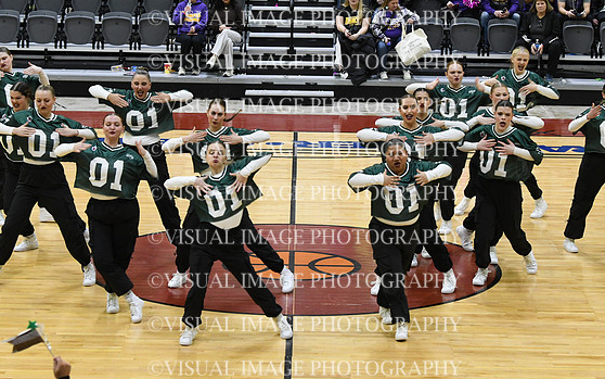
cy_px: 171
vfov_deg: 10.6
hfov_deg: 16.8
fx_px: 2045
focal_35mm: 124
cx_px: 305
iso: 3200
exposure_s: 1/250
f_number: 4
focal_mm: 78
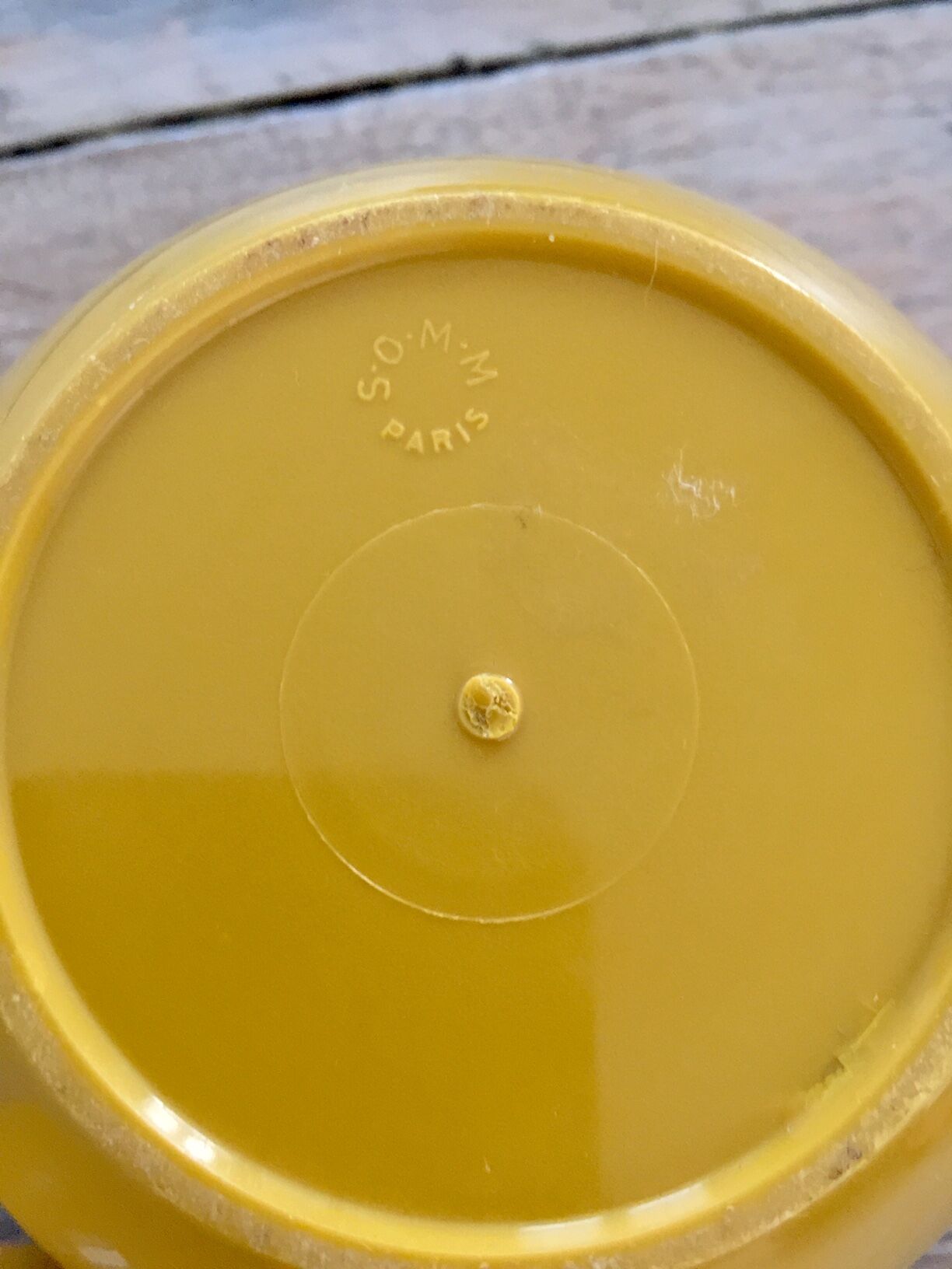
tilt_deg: -80.9
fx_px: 1063
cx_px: 476
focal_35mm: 29
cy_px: 634
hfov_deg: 48.2
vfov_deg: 61.7
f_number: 2.2
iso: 160
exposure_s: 1/17
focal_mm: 4.15
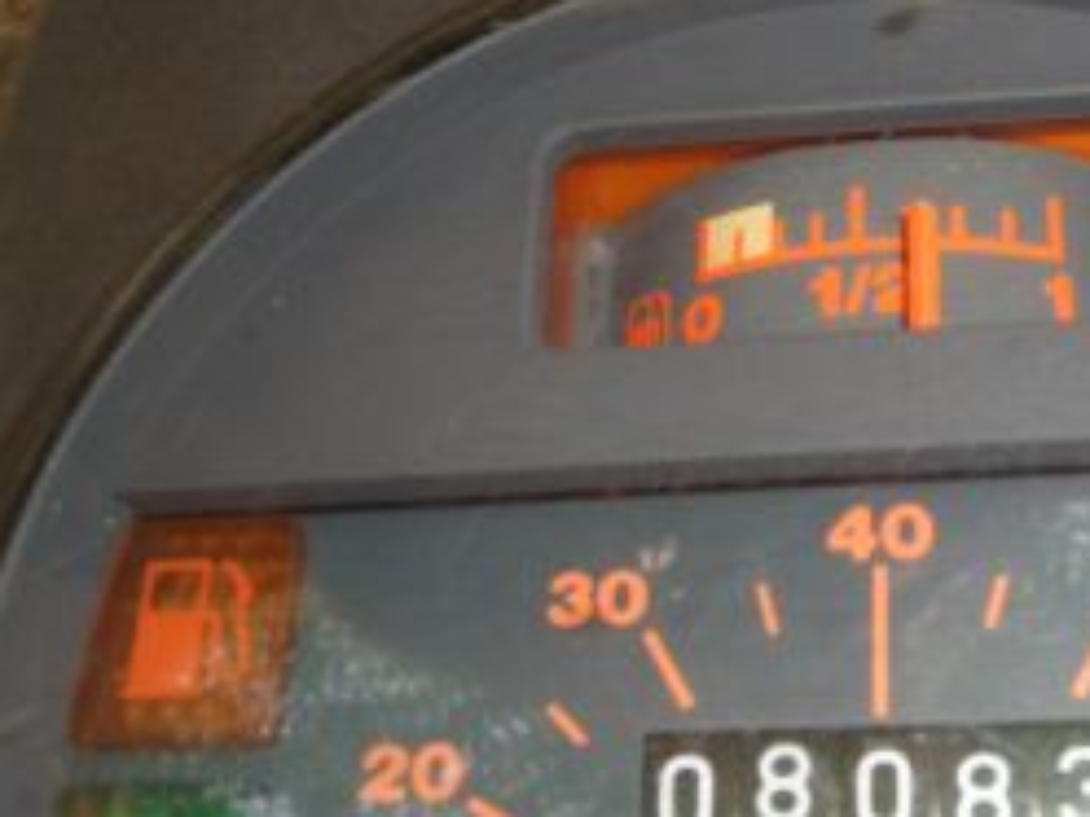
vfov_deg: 25.2
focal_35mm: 58
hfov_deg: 32.3
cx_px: 870
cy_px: 444
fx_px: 1826
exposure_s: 1/40
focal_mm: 4.8
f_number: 4
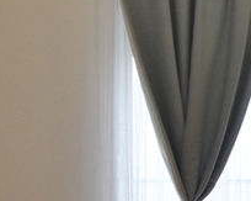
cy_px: 183
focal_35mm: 83
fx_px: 616
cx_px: 517
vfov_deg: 18.2
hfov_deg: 16.7
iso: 400
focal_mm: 10
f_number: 5.6
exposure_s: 1/250
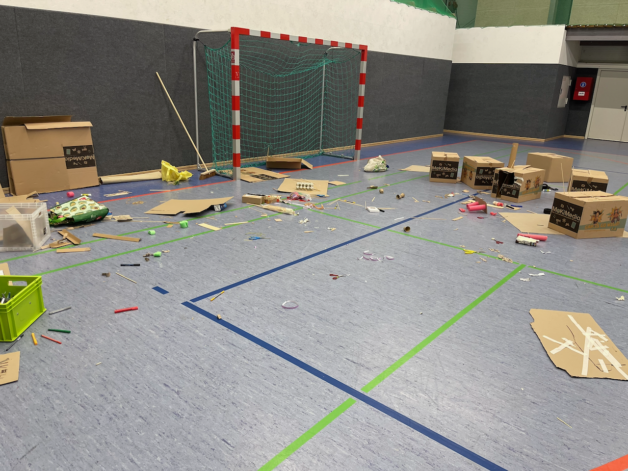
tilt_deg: -18.3
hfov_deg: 69.4
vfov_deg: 54.9
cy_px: 236
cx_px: 314
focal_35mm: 25
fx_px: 454
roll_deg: -2.3
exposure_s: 1/121
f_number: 1.6
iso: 125
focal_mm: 5.1
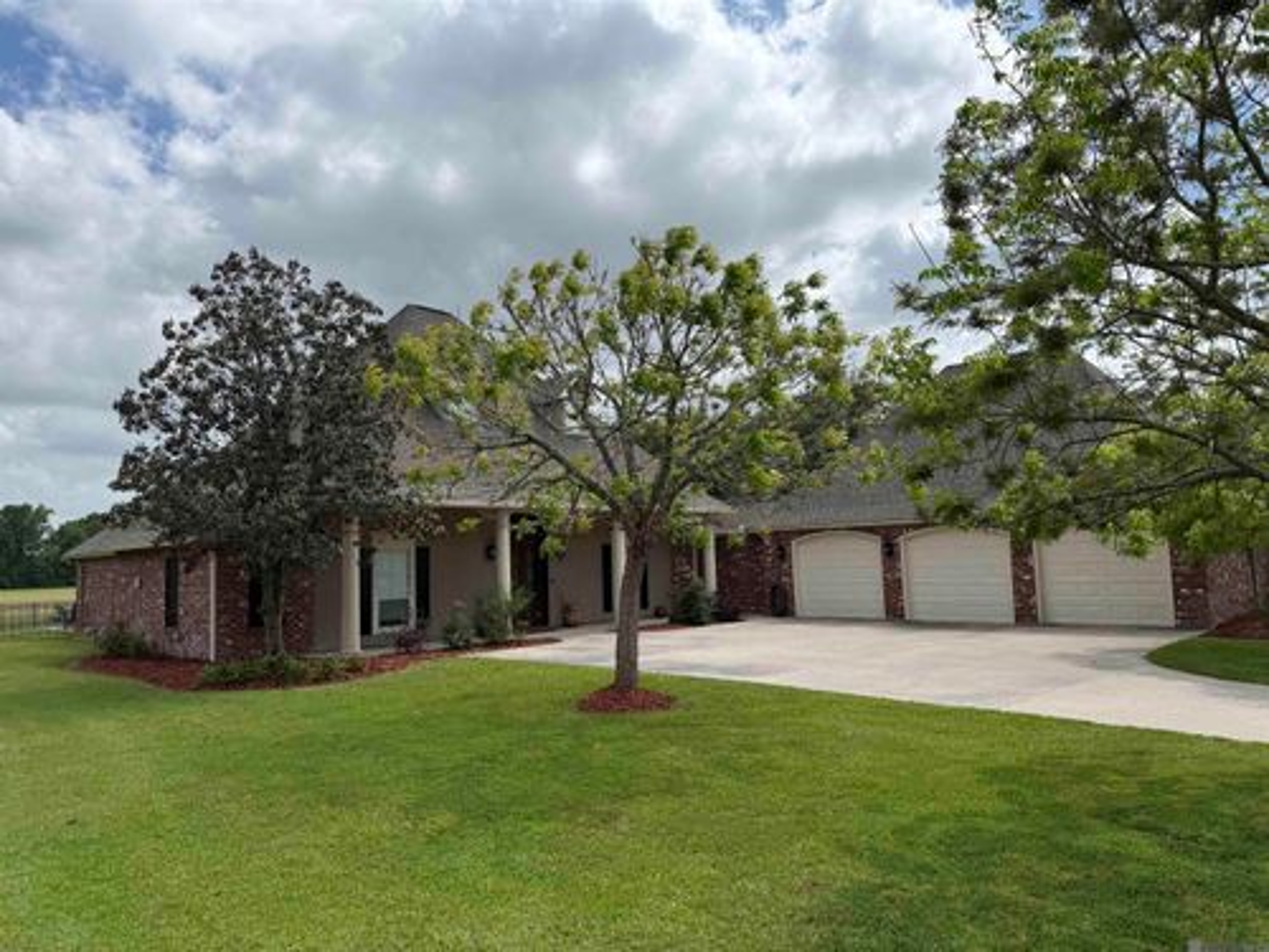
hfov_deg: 71.6
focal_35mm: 24
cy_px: 476
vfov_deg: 56.8
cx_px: 634
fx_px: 880
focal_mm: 6.76
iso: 80
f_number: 1.78
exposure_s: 1/7353
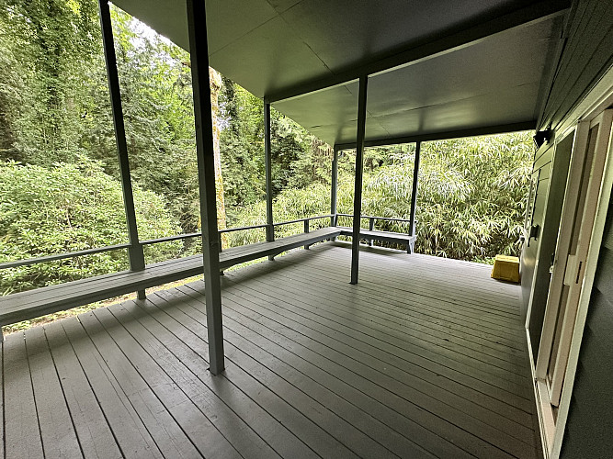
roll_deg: -0.6
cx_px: 306
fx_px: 248
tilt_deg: -9.4
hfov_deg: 102.1
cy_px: 230
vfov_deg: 85.7
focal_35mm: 14
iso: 200
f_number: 2.2
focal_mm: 2.22
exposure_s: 1/60
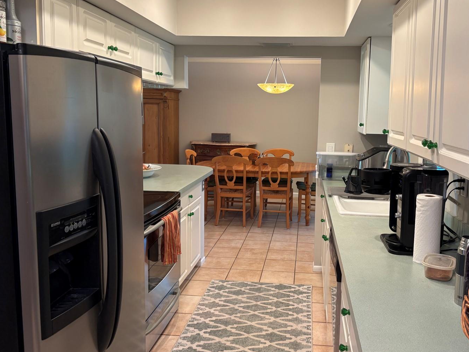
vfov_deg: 45.4
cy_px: 157
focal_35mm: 31
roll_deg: -1.3
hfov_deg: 58.1
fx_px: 420
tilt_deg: -6.5
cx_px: 272
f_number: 1.6
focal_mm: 5.96
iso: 125
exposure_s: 1/60
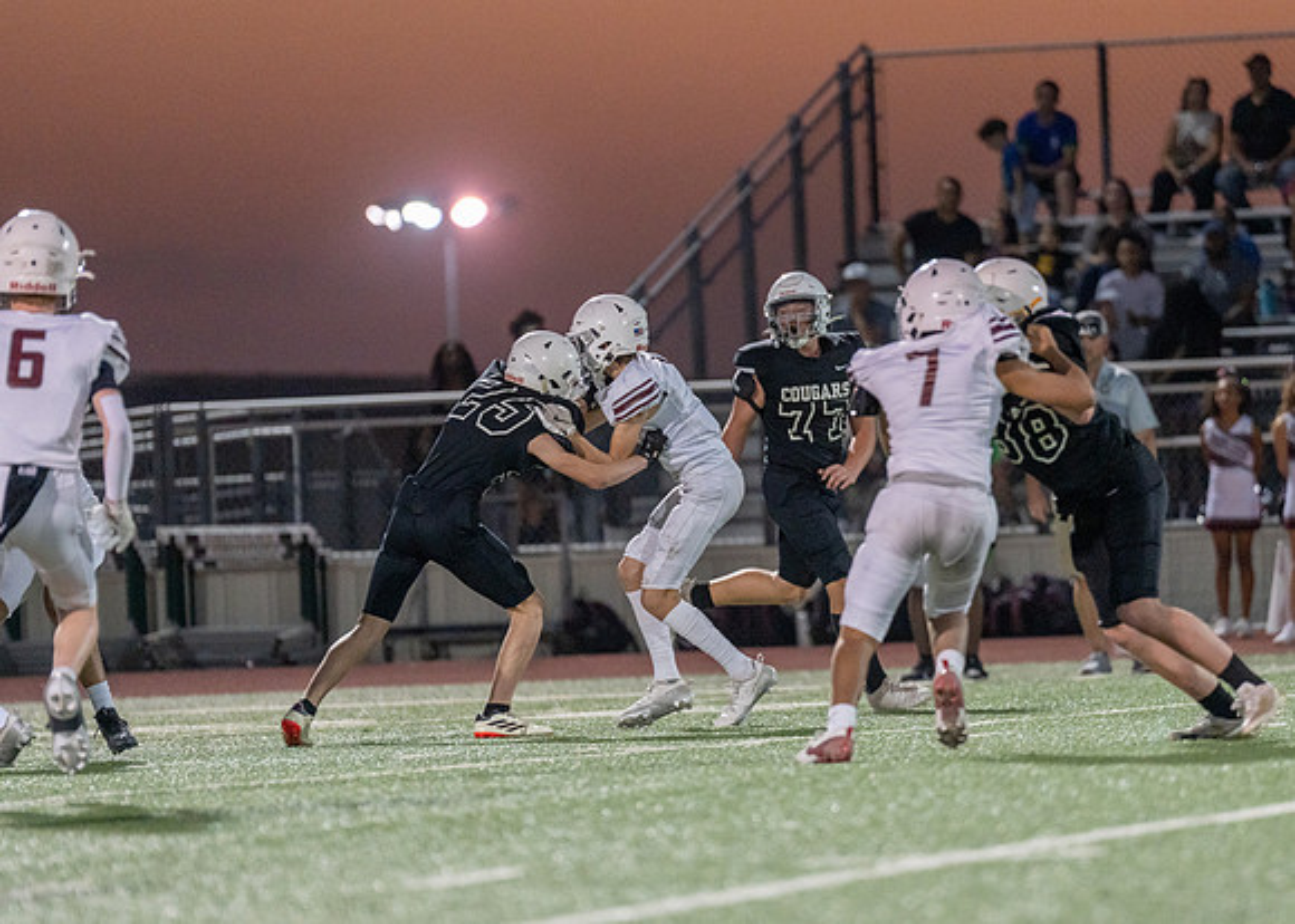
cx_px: 768
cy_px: 486
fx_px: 10752
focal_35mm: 292
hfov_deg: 6.9
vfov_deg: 4.9
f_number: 2.8
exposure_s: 1/1000
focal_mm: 200
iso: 1250
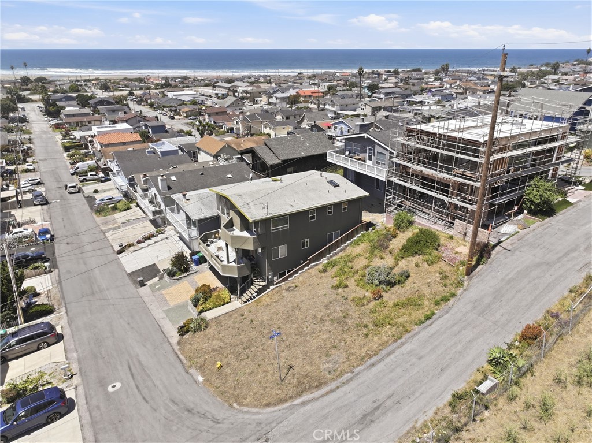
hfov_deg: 71.6
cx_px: 296
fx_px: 410
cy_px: 222
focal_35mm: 24
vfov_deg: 56.8
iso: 100
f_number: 2.8
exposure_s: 1/1600
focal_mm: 12.3
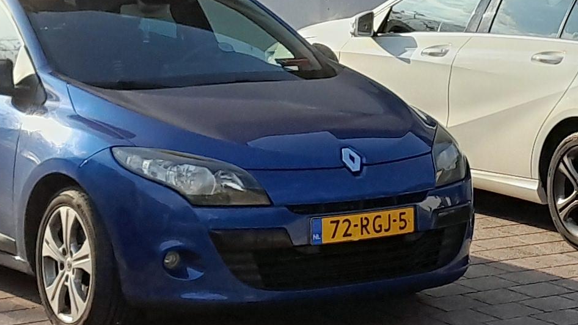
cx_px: 509
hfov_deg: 15.4
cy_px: -106
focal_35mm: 138
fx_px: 2115
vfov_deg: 8.7
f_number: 1.8
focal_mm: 4
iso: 40
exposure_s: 1/786
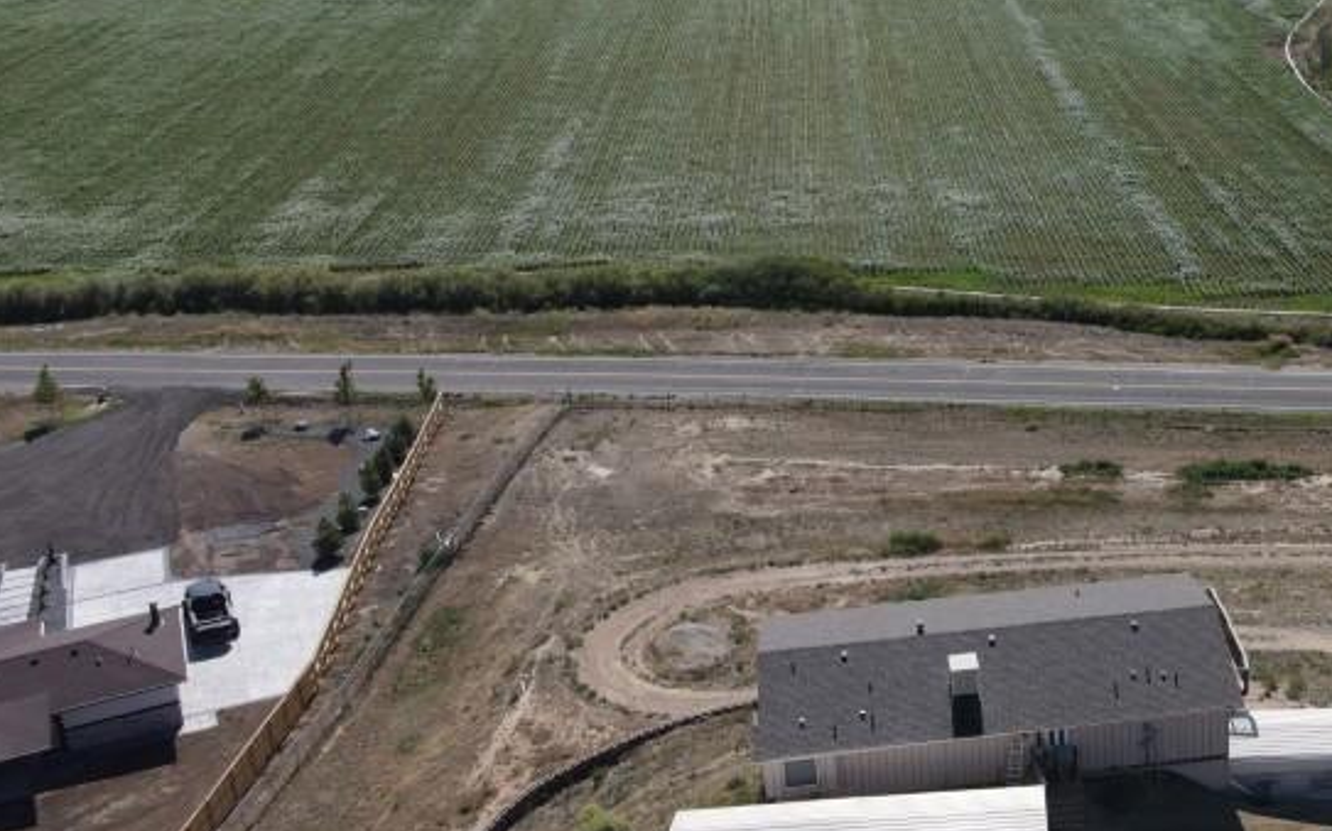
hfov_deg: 39.6
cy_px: 294
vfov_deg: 26.7
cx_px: 1123
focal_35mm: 48
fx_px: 1742
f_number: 2.8
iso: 100
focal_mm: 4.5
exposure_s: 1/725
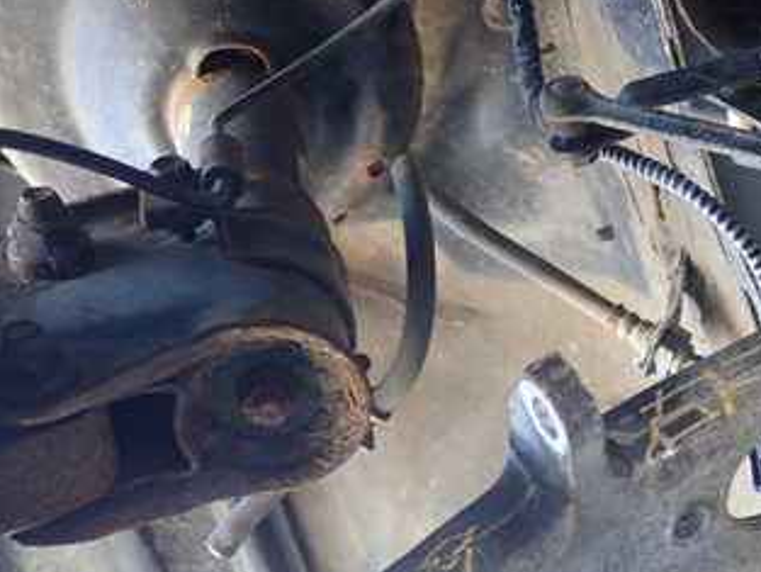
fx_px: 1473
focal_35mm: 67
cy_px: 419
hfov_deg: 27.9
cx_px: 688
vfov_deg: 21.8
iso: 250
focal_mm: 6.42
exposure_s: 1/30
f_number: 2.6
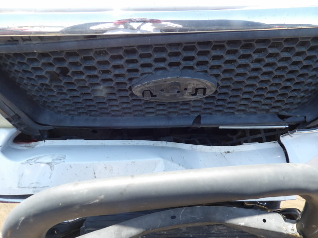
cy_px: 119
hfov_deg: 71.6
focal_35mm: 24
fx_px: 220
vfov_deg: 56.8
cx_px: 159
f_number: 3.2
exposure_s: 1/218
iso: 100
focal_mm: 4.3
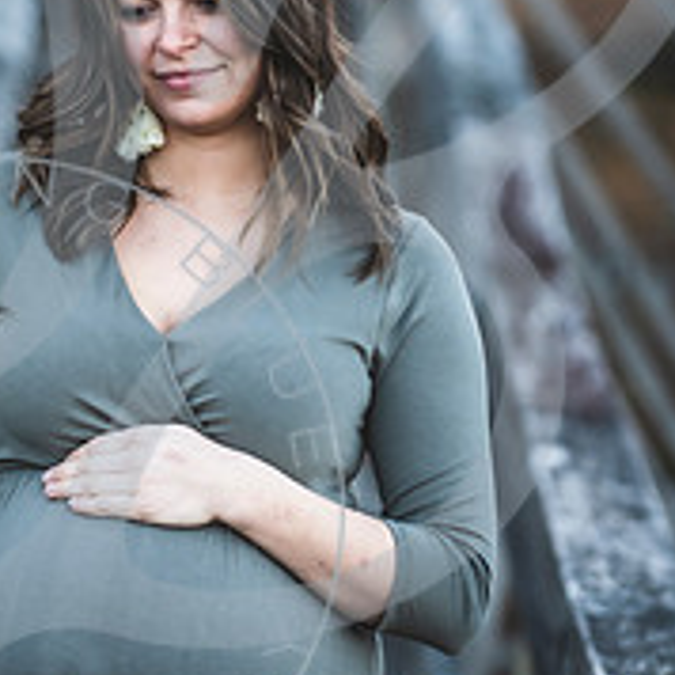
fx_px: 7346
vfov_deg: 5.3
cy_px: 220
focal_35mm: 333
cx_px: 163
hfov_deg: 5.3
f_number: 2.8
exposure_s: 1/400
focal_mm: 155
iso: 200
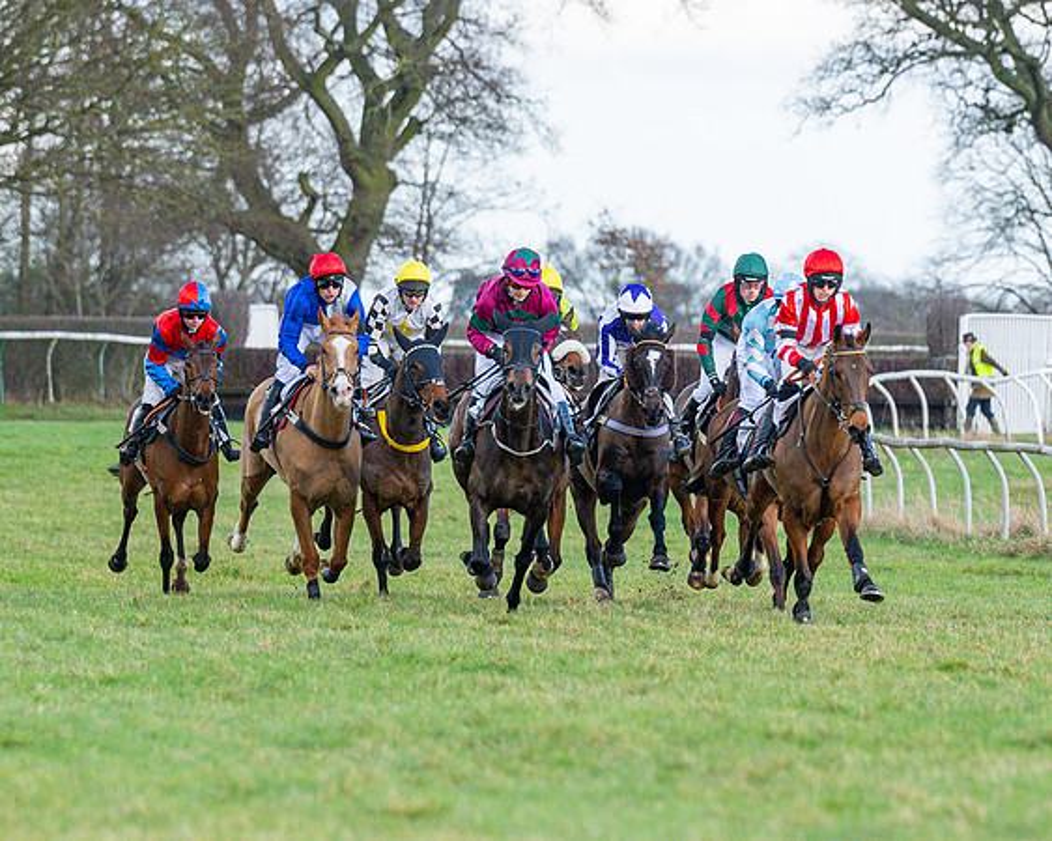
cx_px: 826
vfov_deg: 3.1
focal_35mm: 503
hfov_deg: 3.8
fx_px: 15670
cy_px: 395
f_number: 4
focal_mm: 185
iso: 640
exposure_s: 1/2000
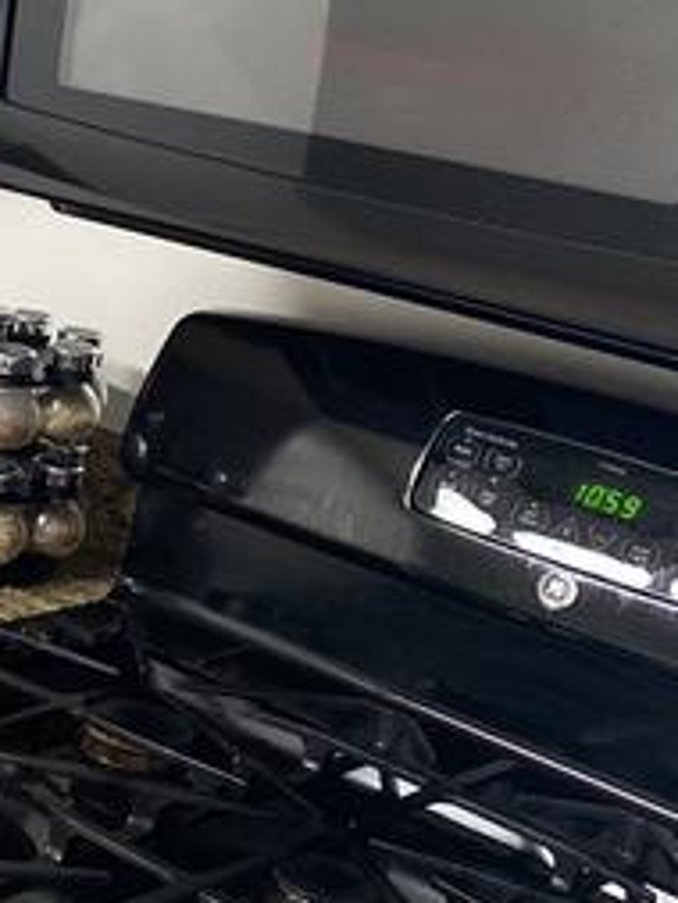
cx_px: -321
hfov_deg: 17.0
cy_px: 314
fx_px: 2061
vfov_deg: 24.6
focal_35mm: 79
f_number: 1.8
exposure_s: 1/30
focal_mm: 4.25
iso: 500
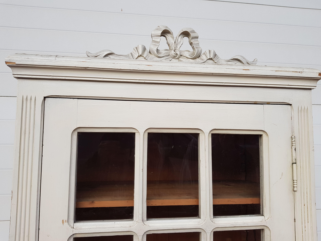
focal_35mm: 26
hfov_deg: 67.3
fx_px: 241
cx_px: 160
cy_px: 120
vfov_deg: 53.1
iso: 40
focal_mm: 4.2
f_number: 1.7
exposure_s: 1/642
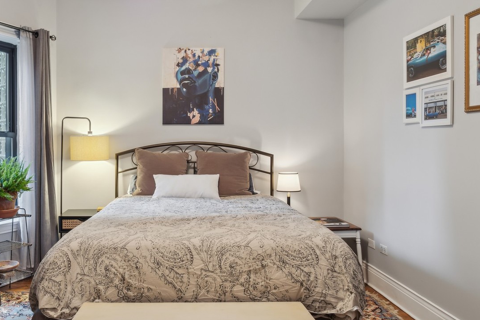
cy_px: 143
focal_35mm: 24
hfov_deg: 72.7
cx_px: 185
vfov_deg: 53.1
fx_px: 320
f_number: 11
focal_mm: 10.6
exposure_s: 1.3
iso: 100
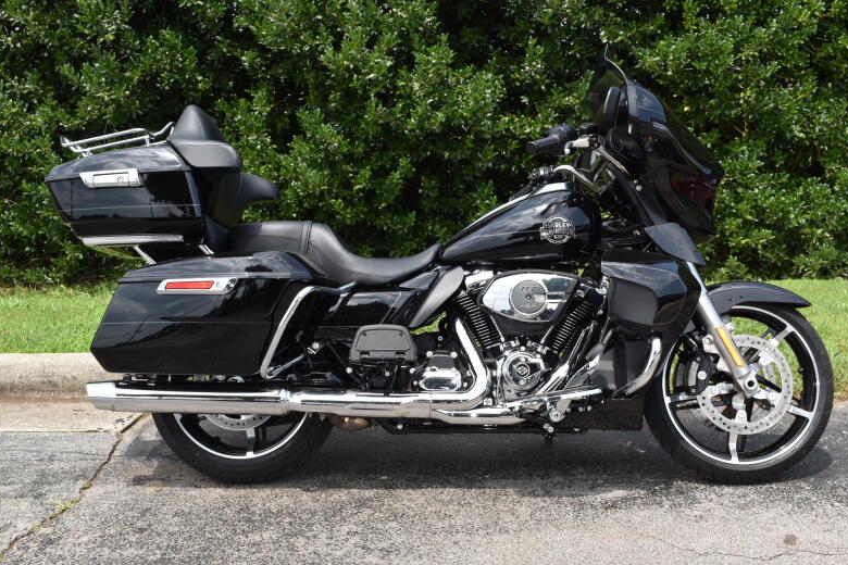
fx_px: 978
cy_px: 281
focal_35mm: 42
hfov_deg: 46.9
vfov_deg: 32.2
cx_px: 427
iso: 100
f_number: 9
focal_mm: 27
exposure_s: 1/200
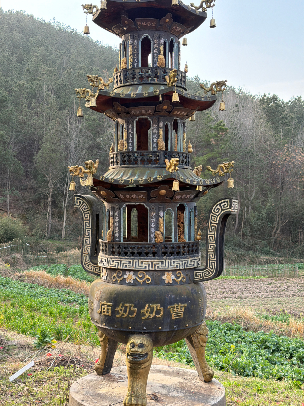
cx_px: 152
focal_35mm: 48
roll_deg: -0.4
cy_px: 203
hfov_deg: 30.3
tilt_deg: +0.8
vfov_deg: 39.7
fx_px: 562
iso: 100
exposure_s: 1/450
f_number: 1.78
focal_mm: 6.76
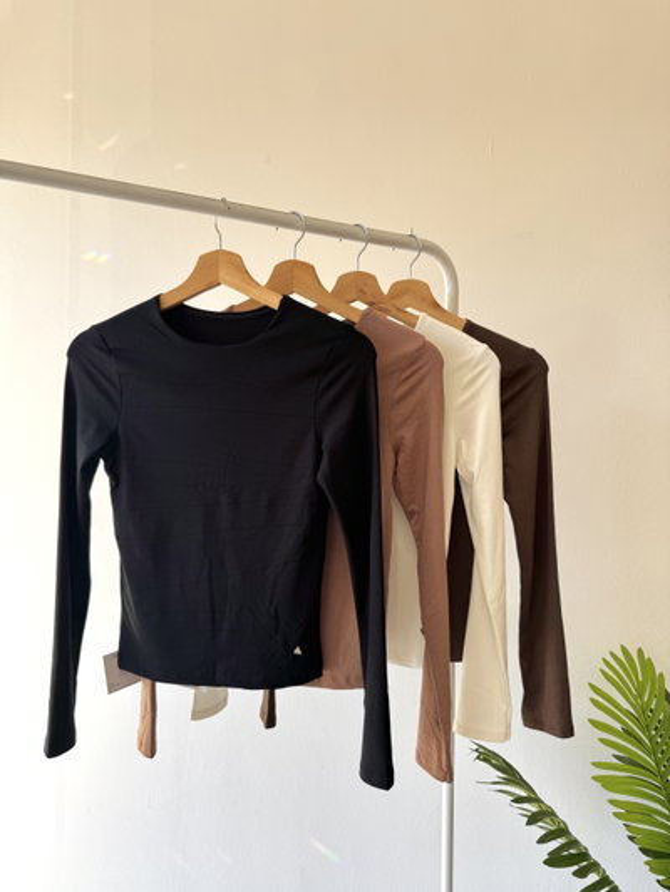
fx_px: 619
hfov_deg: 56.8
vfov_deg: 71.6
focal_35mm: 24
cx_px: 335
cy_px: 446
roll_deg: -0.5
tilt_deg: -0.8
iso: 64
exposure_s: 1/137
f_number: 1.78
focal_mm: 6.76
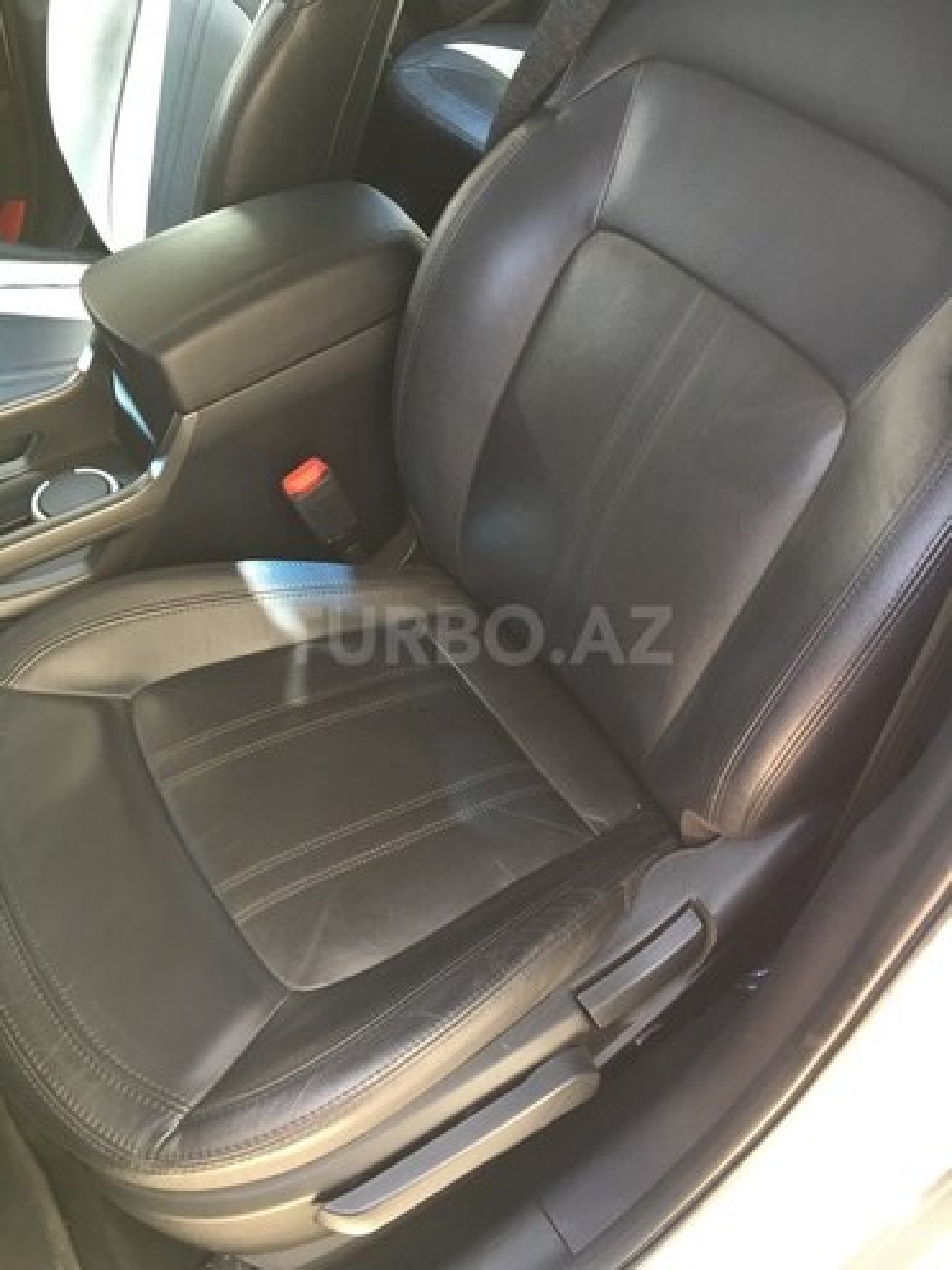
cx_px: 476
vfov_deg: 61.7
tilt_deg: -50.1
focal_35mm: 29
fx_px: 1063
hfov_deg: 48.2
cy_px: 635
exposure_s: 1/33
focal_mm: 4.15
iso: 50
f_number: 2.2
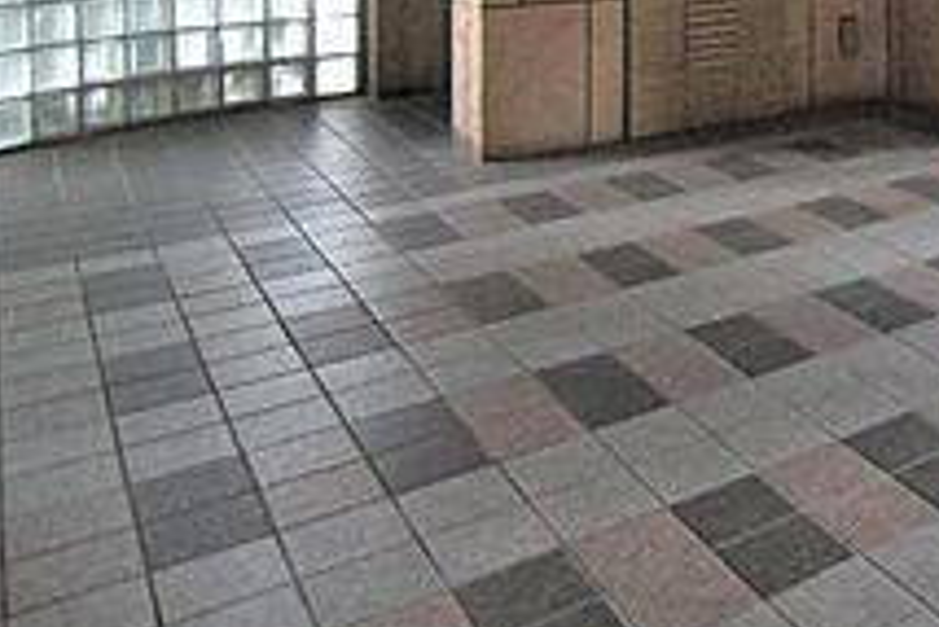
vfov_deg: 26.9
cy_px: -186
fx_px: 1096
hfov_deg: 37.9
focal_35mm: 42
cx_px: 1053
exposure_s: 1/30
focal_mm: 10
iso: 800
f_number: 3.5
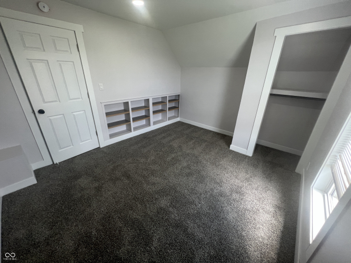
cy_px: 132
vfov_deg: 89.9
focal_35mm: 13
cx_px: 176
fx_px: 132
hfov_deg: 106.2
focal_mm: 1.57
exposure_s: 1/120
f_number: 1.8
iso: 125
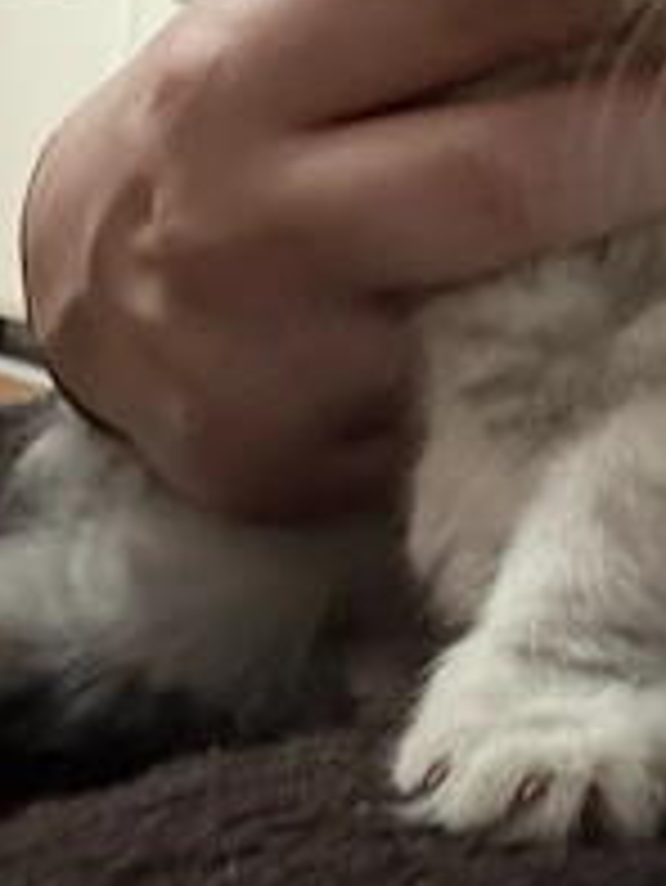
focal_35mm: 61
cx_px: 666
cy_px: 81
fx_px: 1563
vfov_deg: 30.2
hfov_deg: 23.1
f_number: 1.9
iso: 640
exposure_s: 1/17
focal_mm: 2.69
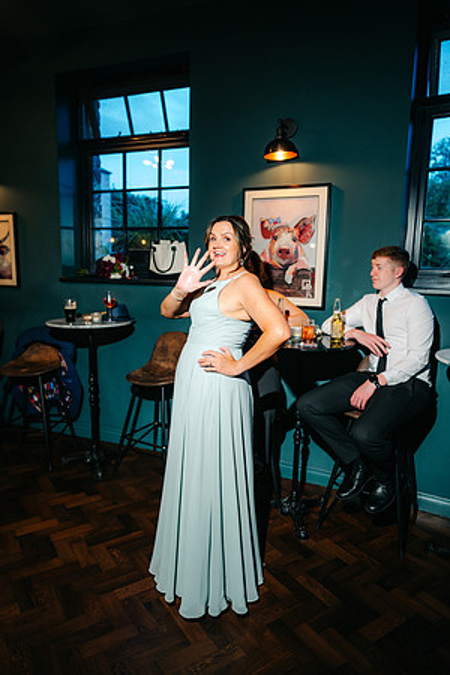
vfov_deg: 73.7
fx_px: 450
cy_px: 338
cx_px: 225
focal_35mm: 24
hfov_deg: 53.1
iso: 320
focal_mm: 24
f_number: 2.2
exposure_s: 1/200
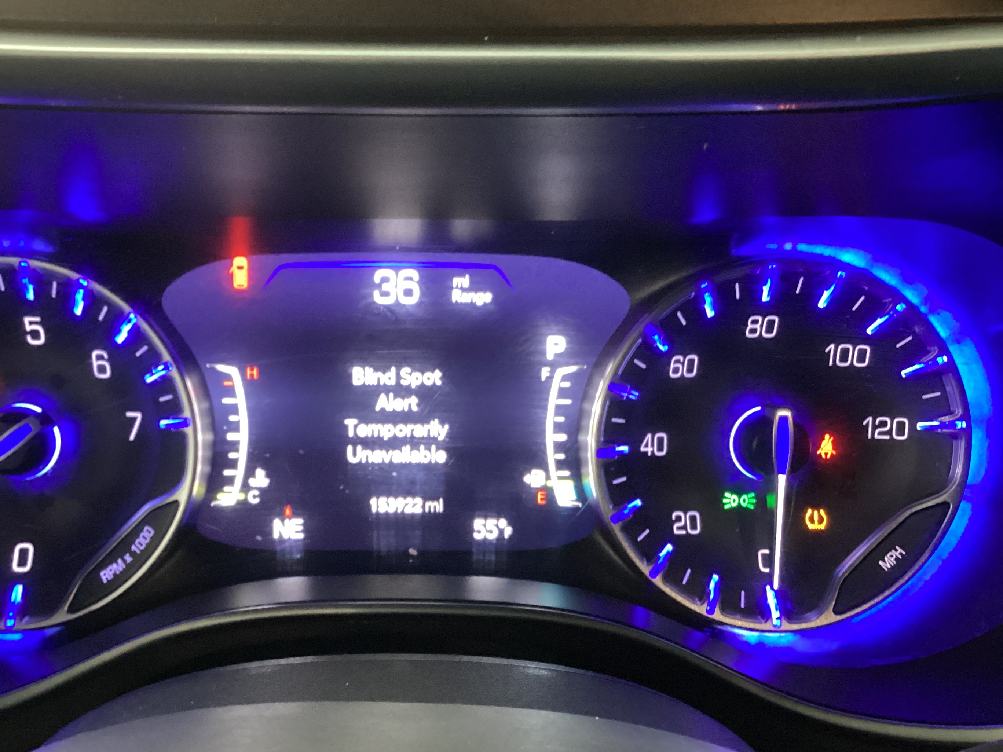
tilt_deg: -28.0
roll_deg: -0.8
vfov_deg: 38.6
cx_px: 419
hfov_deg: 49.9
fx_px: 1072
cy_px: 417
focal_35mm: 37
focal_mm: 3.3
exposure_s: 1/25
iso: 400
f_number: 2.4
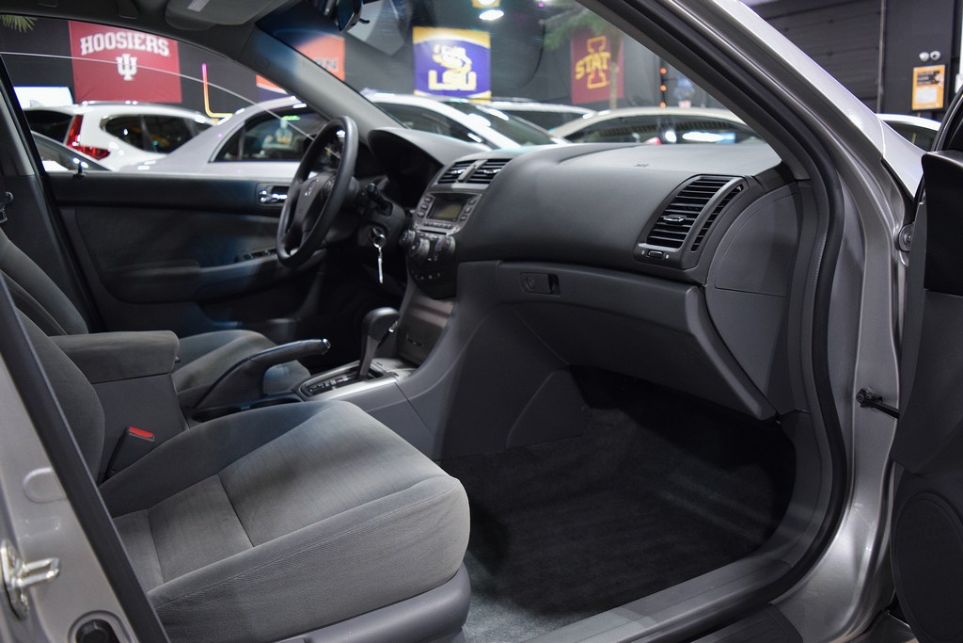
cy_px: 322
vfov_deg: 47.9
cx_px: 482
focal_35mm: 27
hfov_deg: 67.4
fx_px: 722
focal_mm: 18
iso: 1800
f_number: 3.5
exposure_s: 1/60
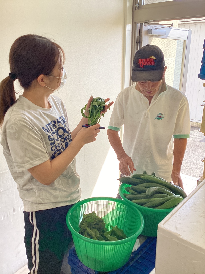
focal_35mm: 31
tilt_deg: -18.4
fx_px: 245
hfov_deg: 45.4
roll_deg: -0.9
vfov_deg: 58.3
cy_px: 137
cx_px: 102
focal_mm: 3.3
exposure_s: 1/100
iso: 25
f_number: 2.4
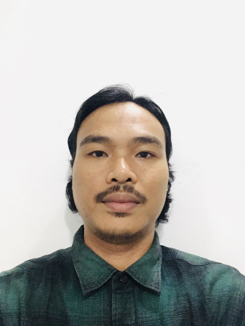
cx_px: 122
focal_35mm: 31
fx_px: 293
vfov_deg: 58.4
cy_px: 163
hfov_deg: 45.4
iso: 400
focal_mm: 2.15
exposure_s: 1/24
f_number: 2.4
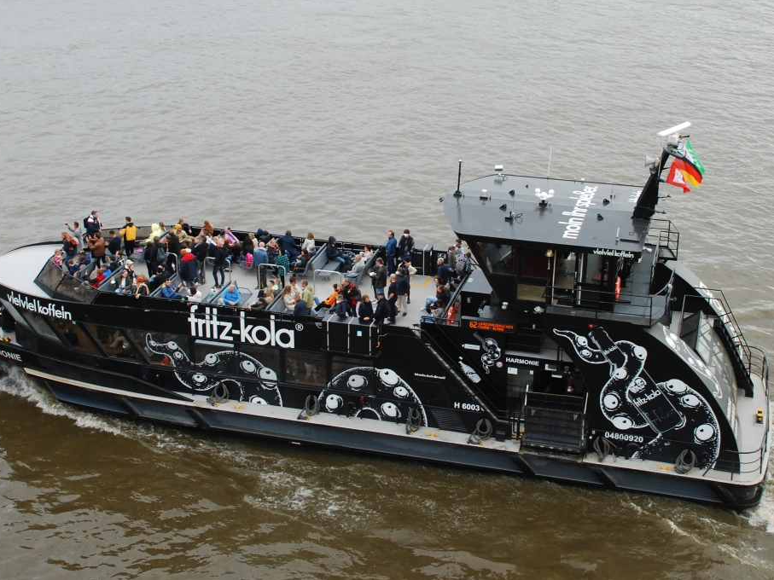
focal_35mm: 51
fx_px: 1130
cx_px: 370
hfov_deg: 37.8
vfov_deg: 28.8
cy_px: 290
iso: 200
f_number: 6.3
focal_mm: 31
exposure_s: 1/60
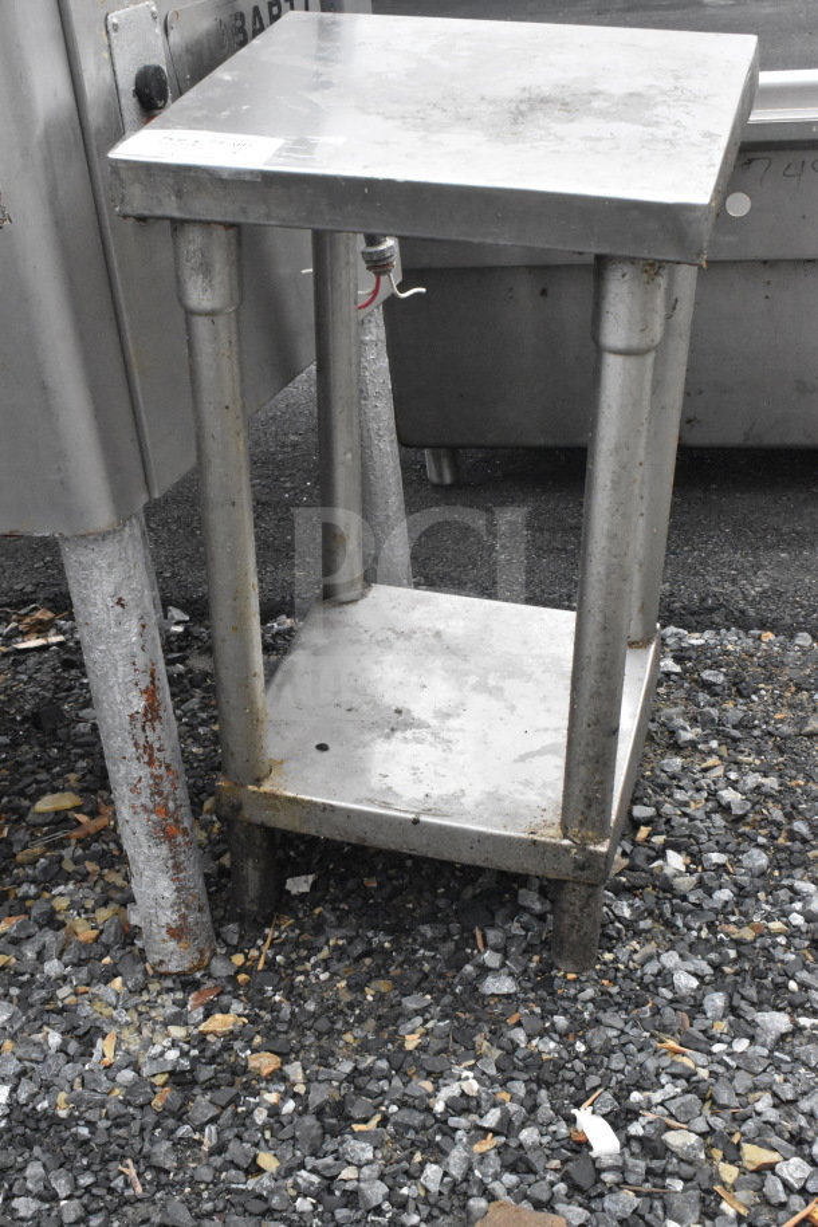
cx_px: 409
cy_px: 614
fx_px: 1585
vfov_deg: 42.3
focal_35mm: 46
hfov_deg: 28.9
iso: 6400
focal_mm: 31
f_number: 16
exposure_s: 1/1000
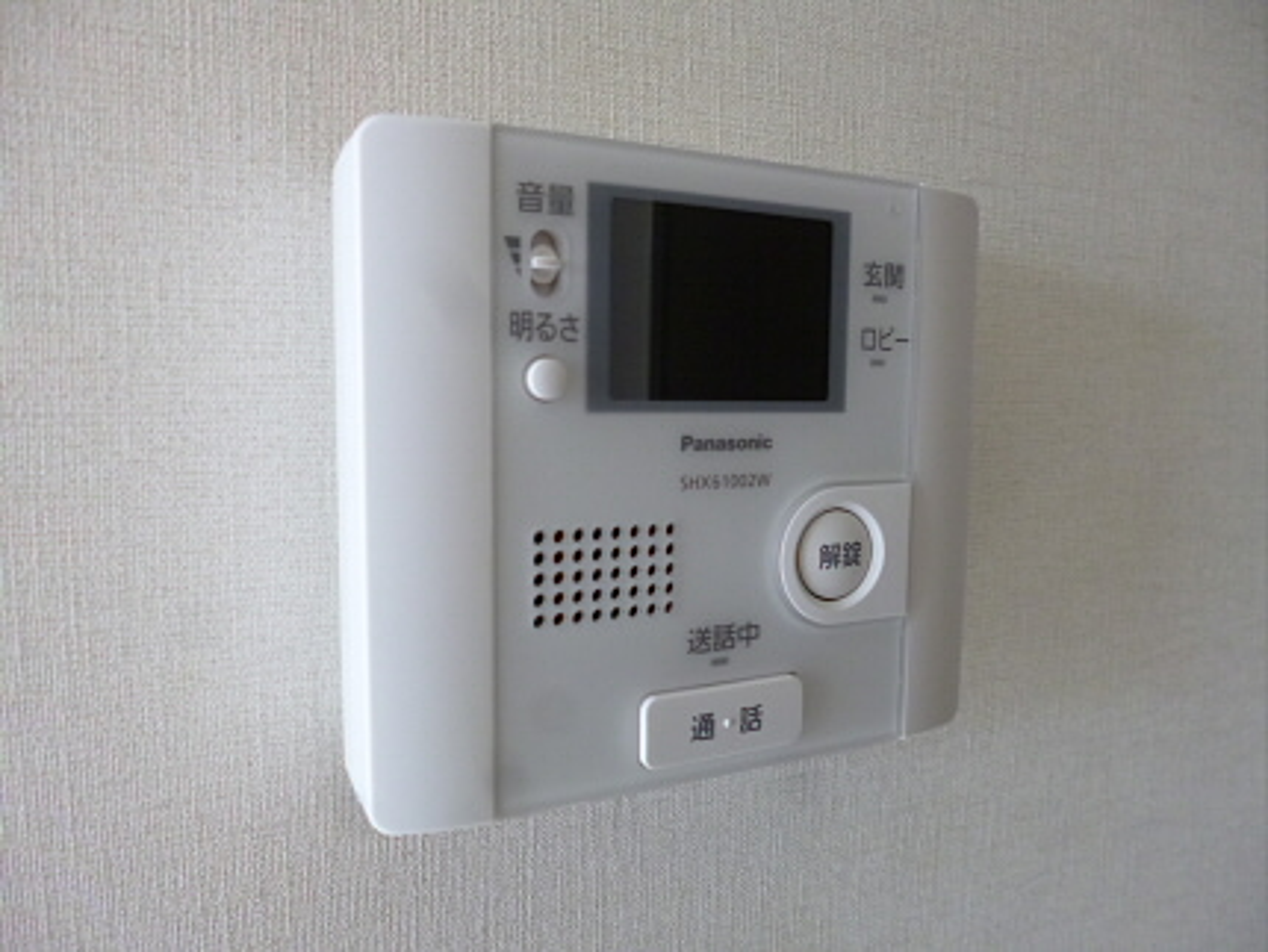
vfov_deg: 56.9
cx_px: 634
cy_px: 476
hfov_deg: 71.6
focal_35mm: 24
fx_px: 880
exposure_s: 1/40
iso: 400
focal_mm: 4.3
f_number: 2.5
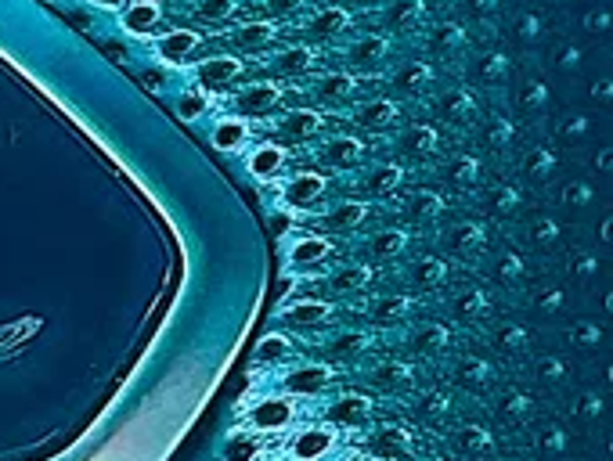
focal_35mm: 177
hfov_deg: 10.6
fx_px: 3139
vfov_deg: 8.4
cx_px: -404
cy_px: 200
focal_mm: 6.86
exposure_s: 1/56
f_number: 1.78
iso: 80
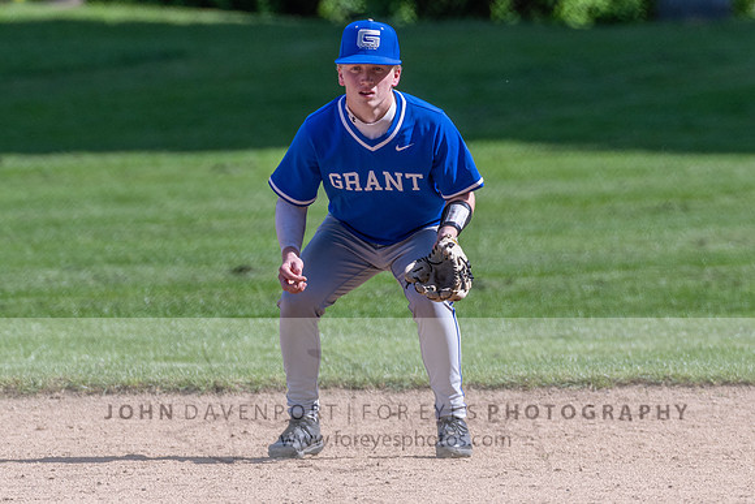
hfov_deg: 2.6
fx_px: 16844
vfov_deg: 1.7
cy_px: 282
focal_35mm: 803
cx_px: 420
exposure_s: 1/1000
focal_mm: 500
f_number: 5.6
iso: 560
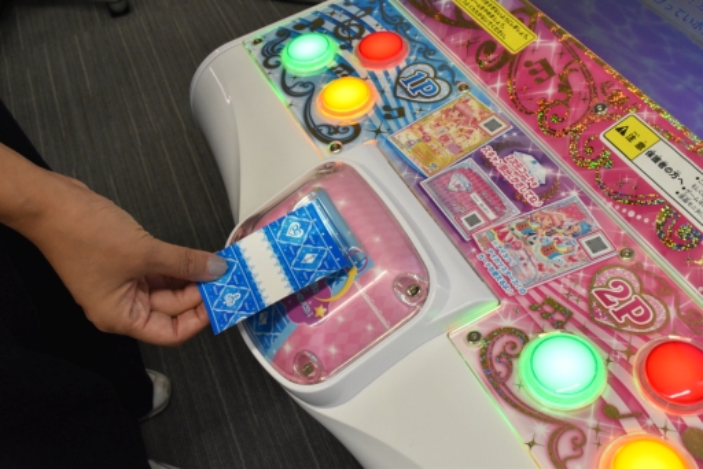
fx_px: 703
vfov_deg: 36.9
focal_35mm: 36
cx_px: 352
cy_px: 234
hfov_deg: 53.1
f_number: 13
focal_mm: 24
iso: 3200
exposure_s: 1/80
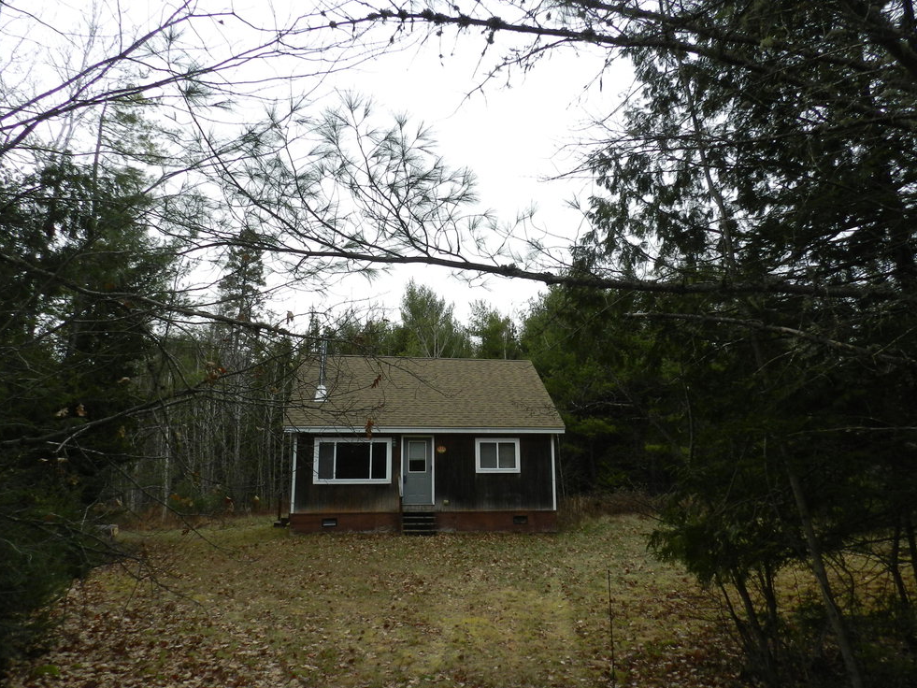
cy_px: 358
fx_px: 636
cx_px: 453
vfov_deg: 56.8
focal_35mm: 24
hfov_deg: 71.6
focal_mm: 4
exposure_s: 1/400
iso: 160
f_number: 3.4
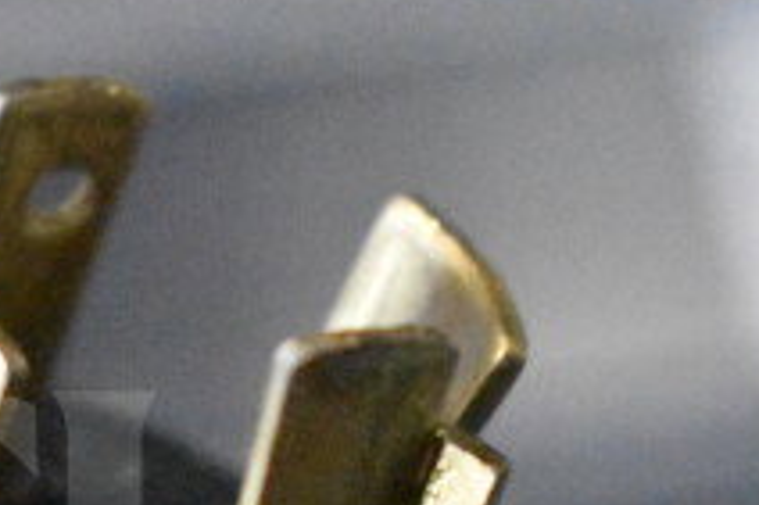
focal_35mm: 237
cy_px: 675
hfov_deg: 8.6
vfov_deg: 5.7
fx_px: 5002
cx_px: -168
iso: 25600
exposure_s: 1/80
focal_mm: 55
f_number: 5.6
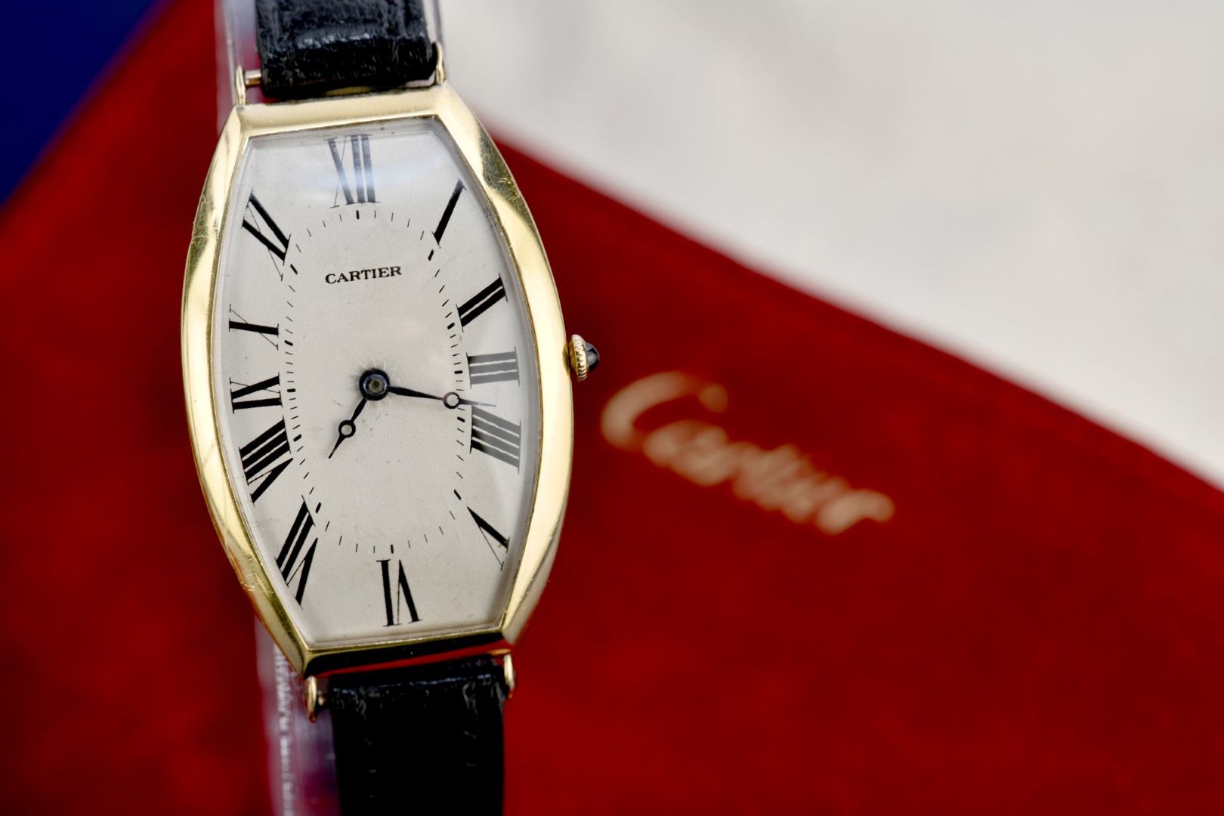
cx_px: 612
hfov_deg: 19.5
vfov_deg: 13.0
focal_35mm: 105
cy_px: 408
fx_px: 3570
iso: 31
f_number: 11
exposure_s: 1/160
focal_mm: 105
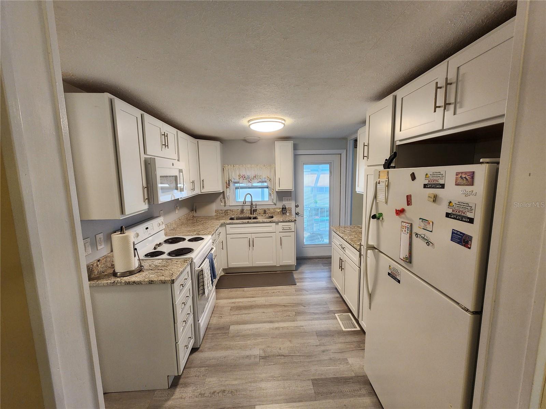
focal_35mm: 13
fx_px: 205
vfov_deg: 89.9
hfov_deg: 106.2
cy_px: 204
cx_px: 273
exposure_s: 1/60
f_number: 2.2
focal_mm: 2.2
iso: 200
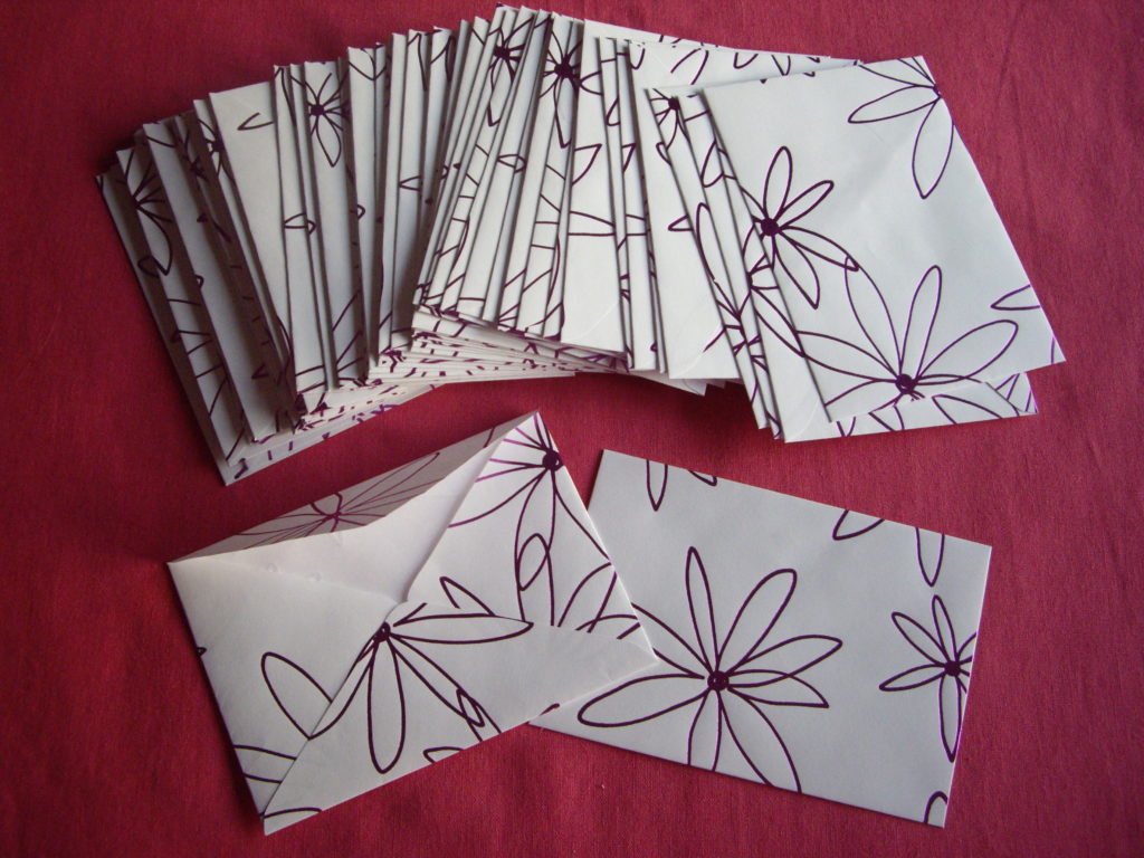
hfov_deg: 49.0
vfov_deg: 37.7
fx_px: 1256
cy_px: 429
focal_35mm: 38
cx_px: 572
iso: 400
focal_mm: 7.9
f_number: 2.8
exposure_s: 1/80
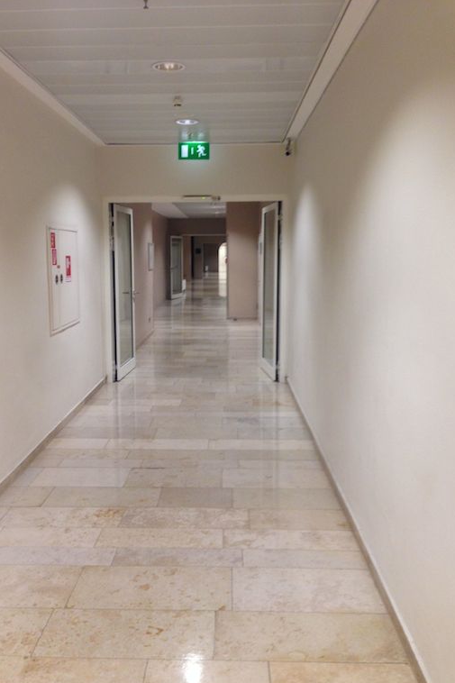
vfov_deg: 54.4
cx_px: 203
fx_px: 664
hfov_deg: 37.8
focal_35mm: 35
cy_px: 346
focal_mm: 4.12
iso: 100
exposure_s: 1/20
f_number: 2.4
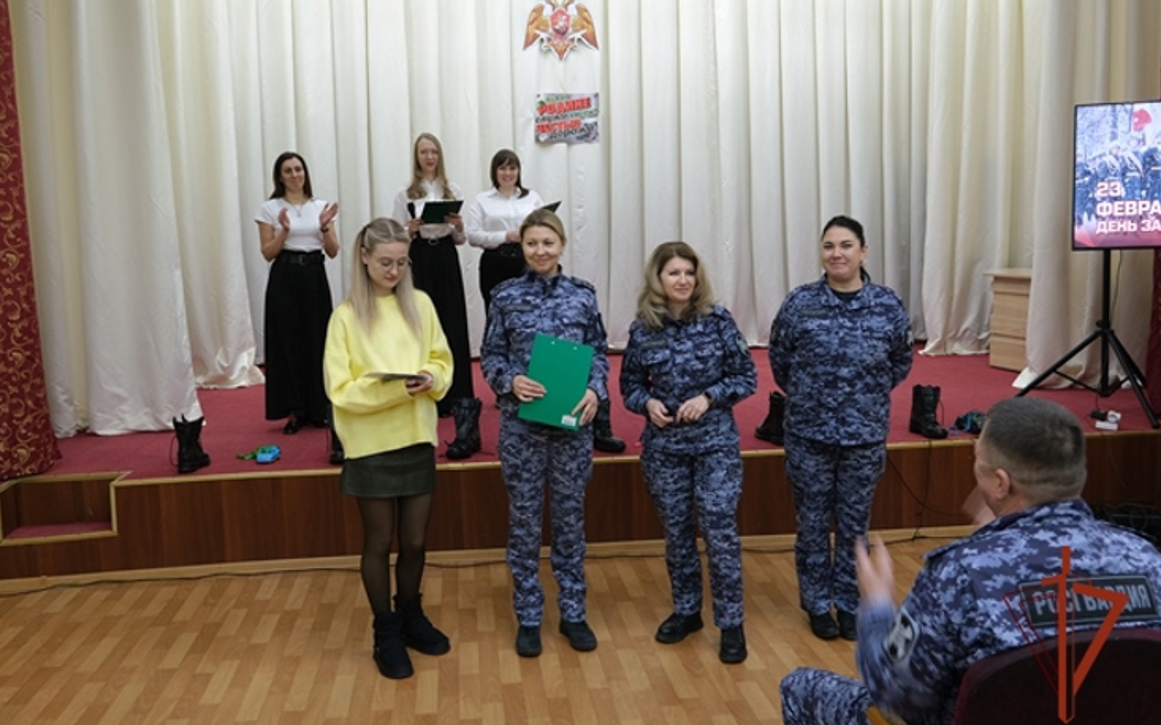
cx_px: 569
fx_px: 791
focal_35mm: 25
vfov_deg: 49.2
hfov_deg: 72.5
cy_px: 336
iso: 250
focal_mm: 16
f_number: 4
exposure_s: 1/20
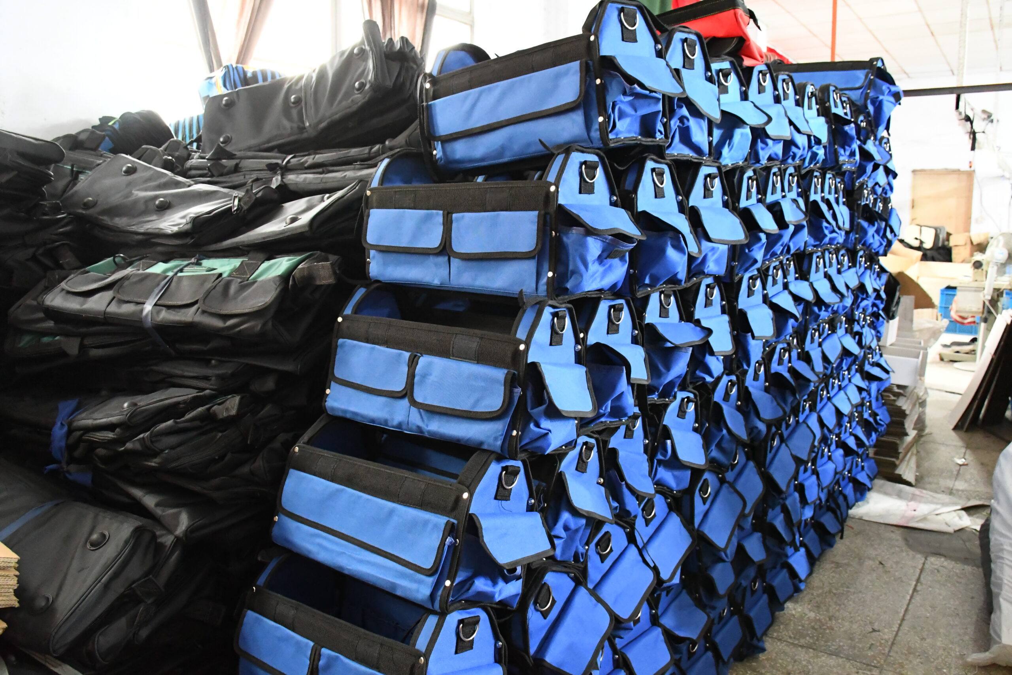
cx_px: 506
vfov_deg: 47.9
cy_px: 338
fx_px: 759
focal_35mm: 27
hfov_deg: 67.4
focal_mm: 18
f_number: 5.6
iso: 11400
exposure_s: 1/30
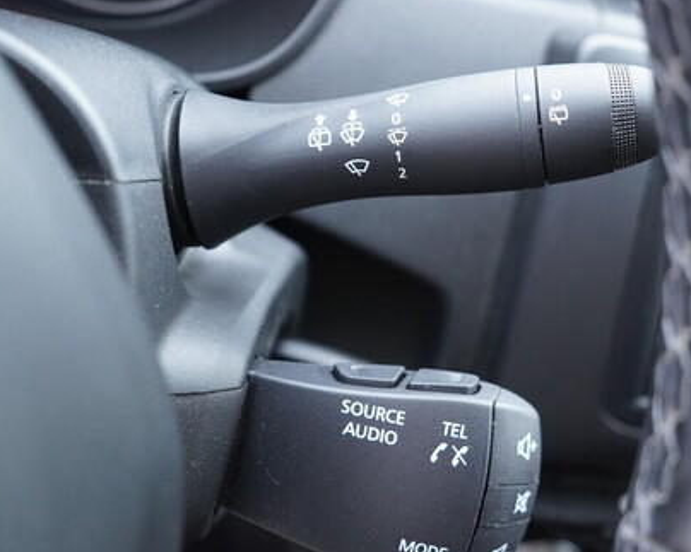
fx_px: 941
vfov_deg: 32.7
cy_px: 267
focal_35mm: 46
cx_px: 410
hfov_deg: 40.2
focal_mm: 24
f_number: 2.8
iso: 800
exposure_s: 1/40
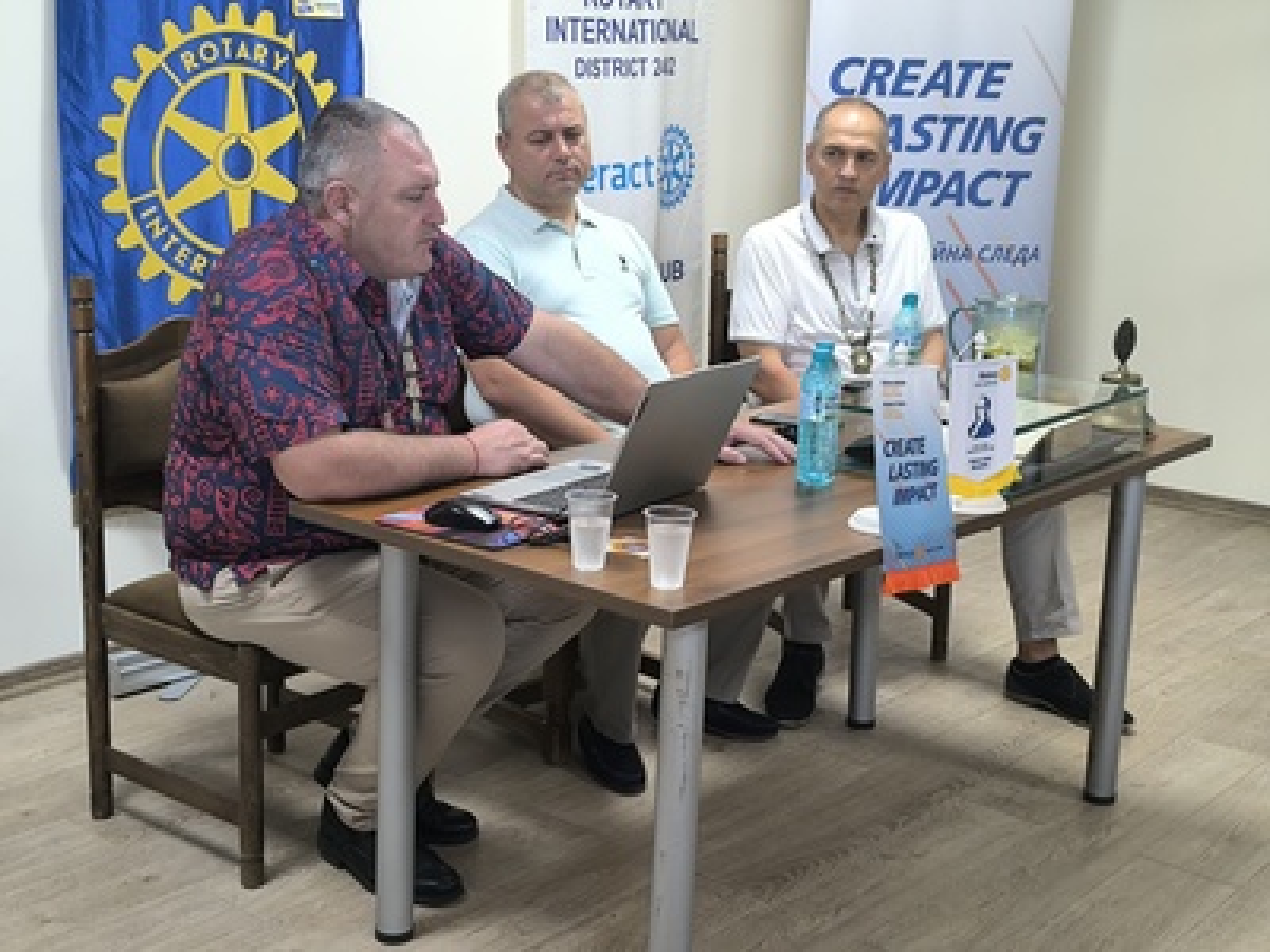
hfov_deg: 41.2
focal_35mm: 46
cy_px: 476
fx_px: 1688
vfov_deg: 31.5
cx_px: 635
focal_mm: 6.14
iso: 800
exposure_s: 1/50
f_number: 1.65
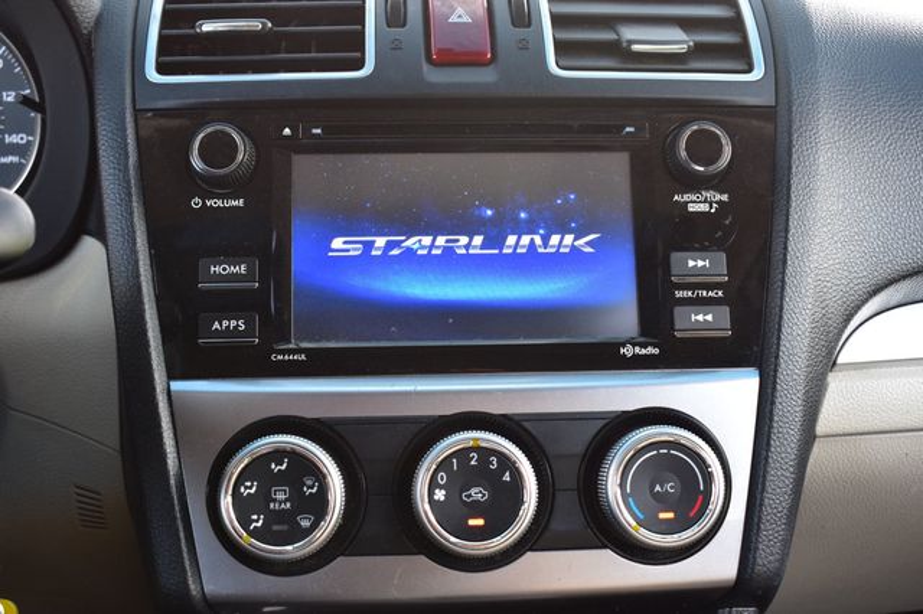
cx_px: 462
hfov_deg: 46.4
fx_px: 1076
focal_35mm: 42
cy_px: 307
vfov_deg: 31.9
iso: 400
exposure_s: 1/20
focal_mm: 28
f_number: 6.3
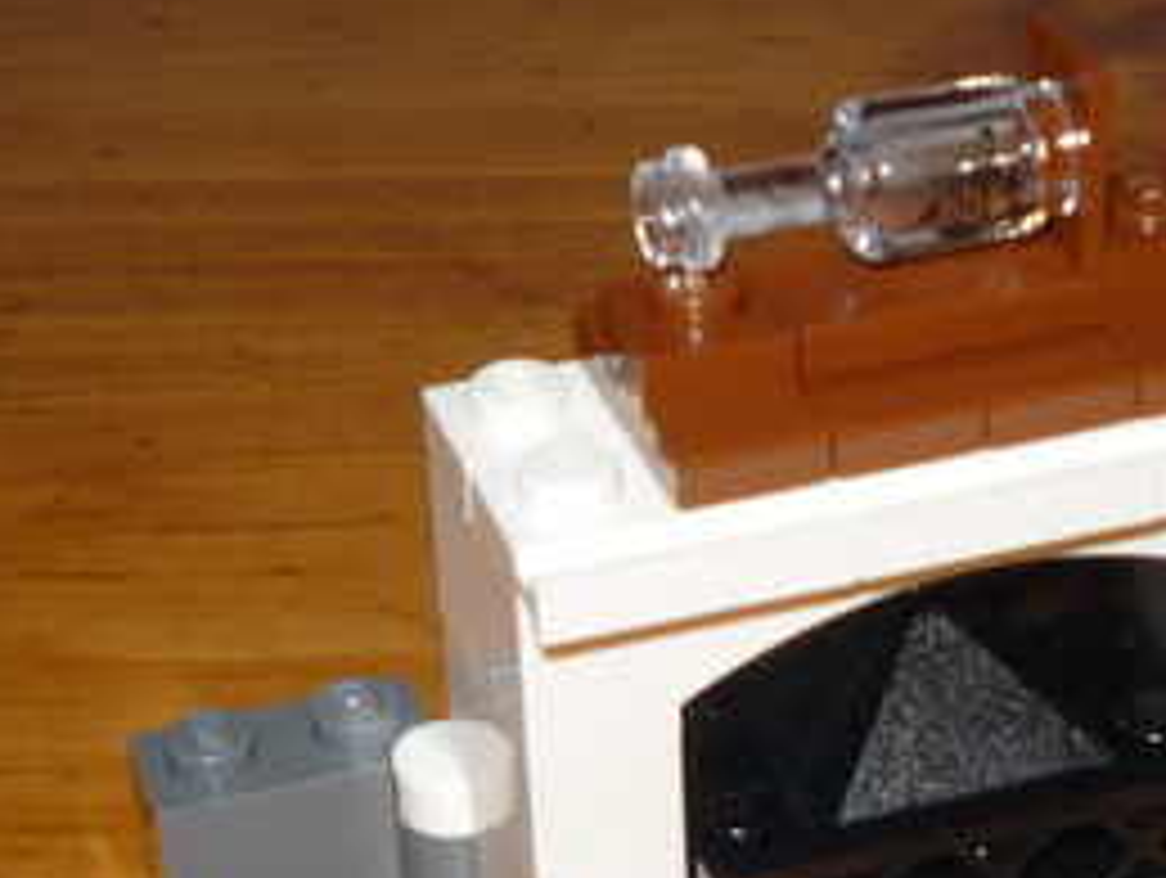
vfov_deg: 13.1
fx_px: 3744
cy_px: 979
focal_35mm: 111
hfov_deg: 17.5
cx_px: 963
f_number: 4
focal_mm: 5.2
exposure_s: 1/30
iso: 100
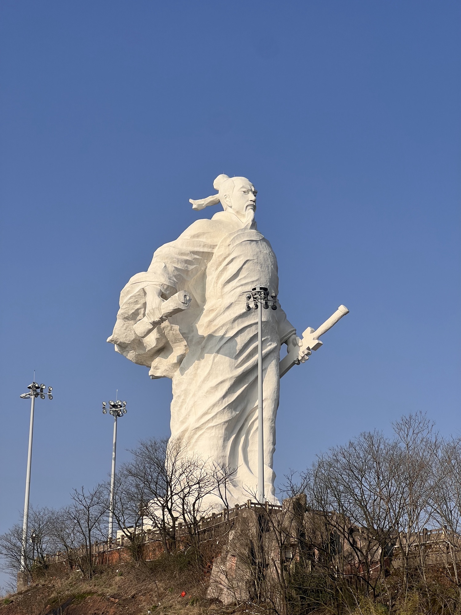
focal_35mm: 77
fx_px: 1367
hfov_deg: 19.1
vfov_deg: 25.3
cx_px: 230
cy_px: 308
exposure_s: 1/1096
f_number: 2.8
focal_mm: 9
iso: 32
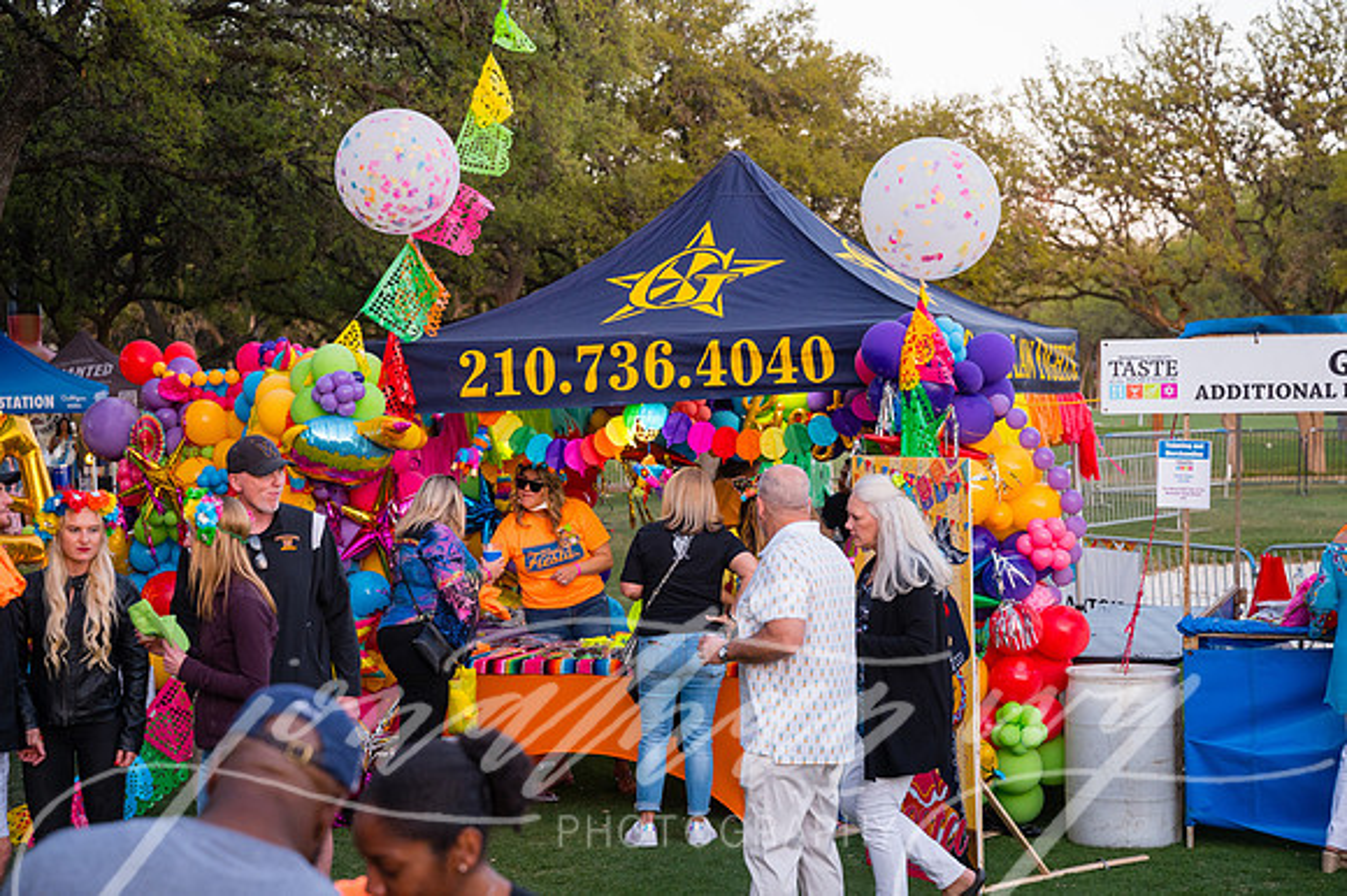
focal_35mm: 66
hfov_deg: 30.5
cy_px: 448
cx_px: 674
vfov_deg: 20.6
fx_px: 2468
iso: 1250
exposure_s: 1/320
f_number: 4
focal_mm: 66
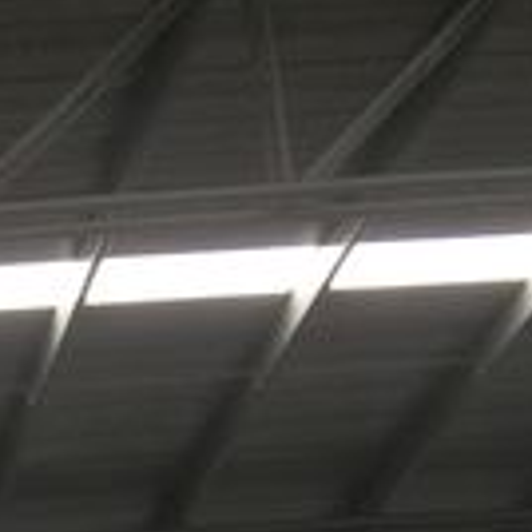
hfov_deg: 12.9
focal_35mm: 128
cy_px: 953
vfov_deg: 12.5
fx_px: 2226
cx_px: -280
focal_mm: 4.15
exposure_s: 1/15
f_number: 2.2
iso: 40
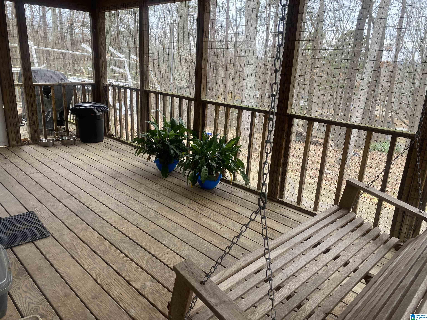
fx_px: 321
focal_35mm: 26
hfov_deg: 67.3
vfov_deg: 53.1
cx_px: 214
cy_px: 160
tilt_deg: -16.6
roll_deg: -2.9
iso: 50
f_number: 1.8
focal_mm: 4.25
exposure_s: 1/121
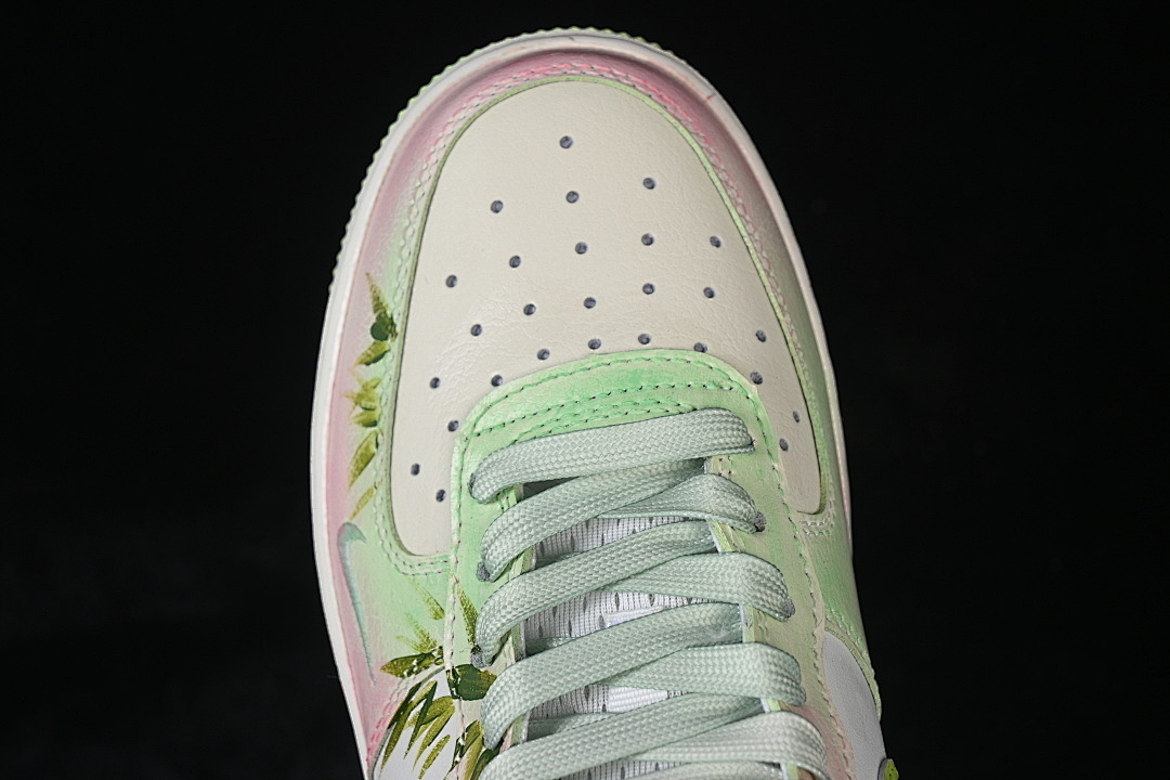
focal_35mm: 75
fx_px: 2437
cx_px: 585
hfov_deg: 27.0
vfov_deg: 18.2
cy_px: 390
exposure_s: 1/80
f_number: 7.1
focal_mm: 50
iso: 160
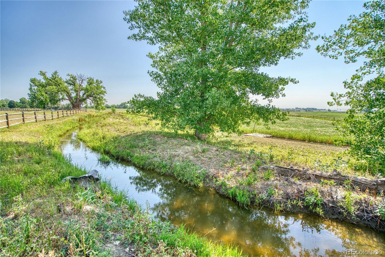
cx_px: 192
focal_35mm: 16
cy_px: 128
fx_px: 171
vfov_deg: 73.7
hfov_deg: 96.7
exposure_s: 1/1600
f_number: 4
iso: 500
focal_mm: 16
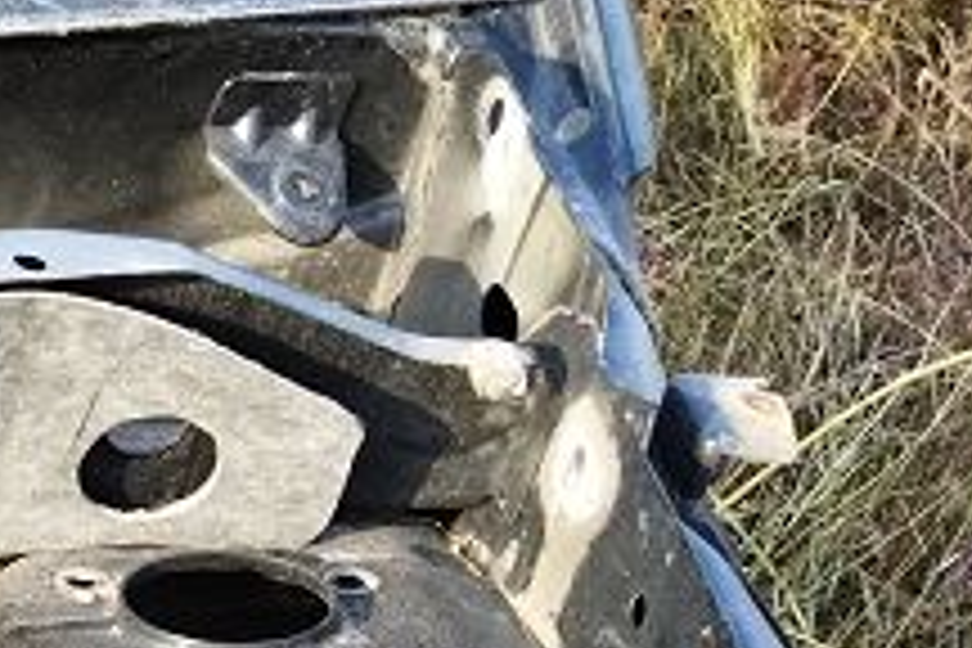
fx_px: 4212
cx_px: -1228
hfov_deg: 11.3
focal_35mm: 156
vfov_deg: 8.1
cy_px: 1552
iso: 100
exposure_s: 1/315
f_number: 1.79
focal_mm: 4.71
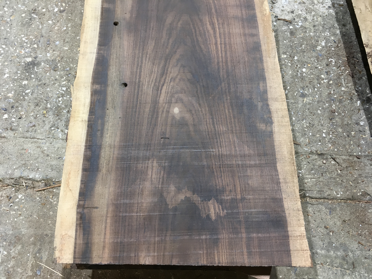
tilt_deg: -72.0
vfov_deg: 48.2
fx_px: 312
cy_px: 140
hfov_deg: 61.7
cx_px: 186
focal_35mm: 29
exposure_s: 1/33
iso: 100
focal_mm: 4.15
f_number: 2.2
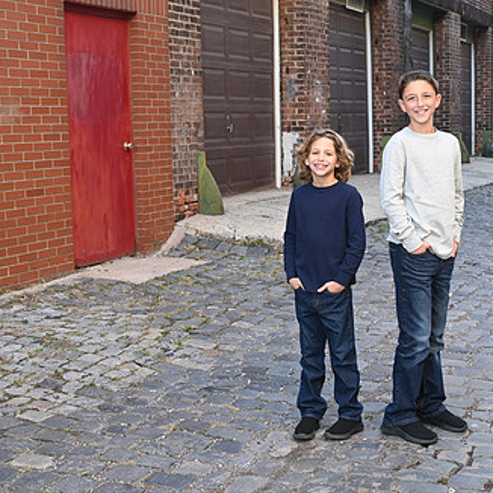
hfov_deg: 28.7
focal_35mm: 59
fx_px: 951
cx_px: 357
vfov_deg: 29.1
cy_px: 221
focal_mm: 39
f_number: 5.6
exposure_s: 1/100
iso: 800
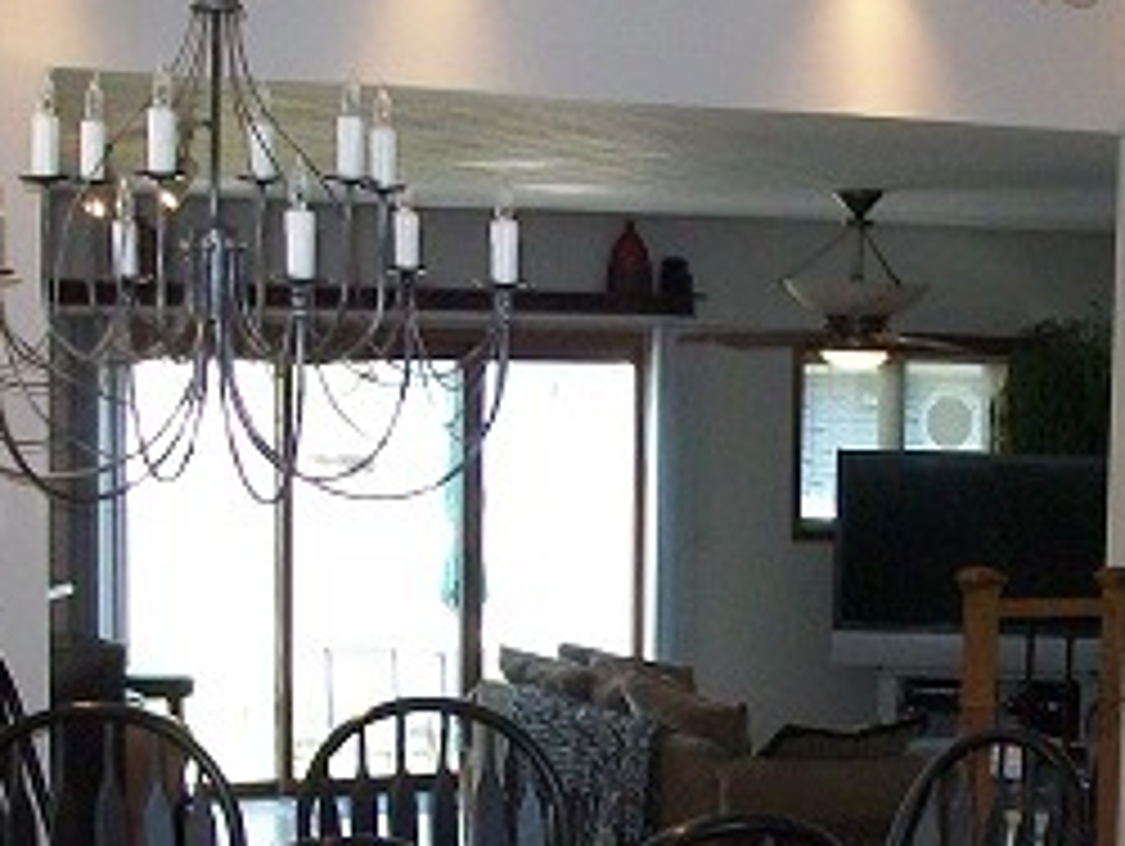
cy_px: 778
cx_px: 765
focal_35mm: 92
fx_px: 2993
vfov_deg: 15.9
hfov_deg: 21.2
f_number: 2.7
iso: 160
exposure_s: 1/60
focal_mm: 6
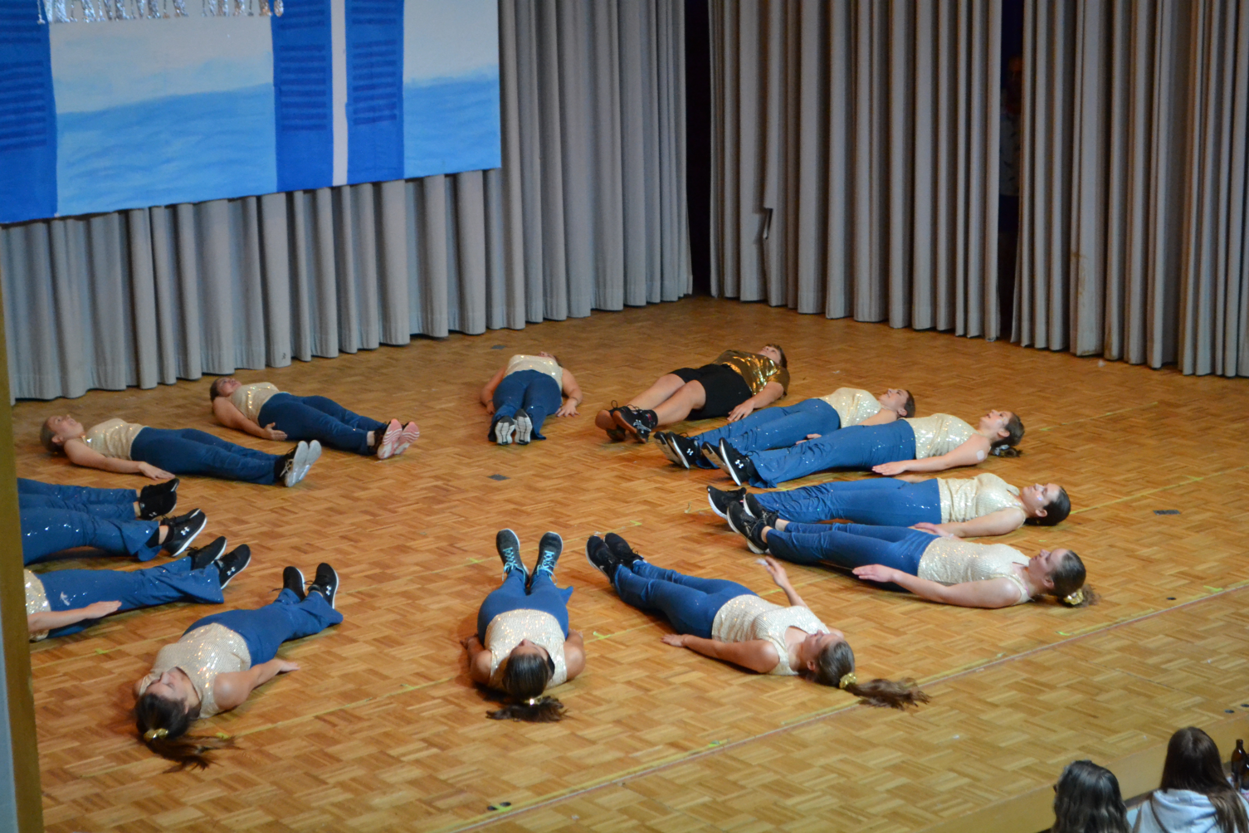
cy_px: 416
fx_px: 2498
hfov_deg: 28.1
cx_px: 624
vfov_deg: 18.9
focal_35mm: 72
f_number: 5.3
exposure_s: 1/200
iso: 3200
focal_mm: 48
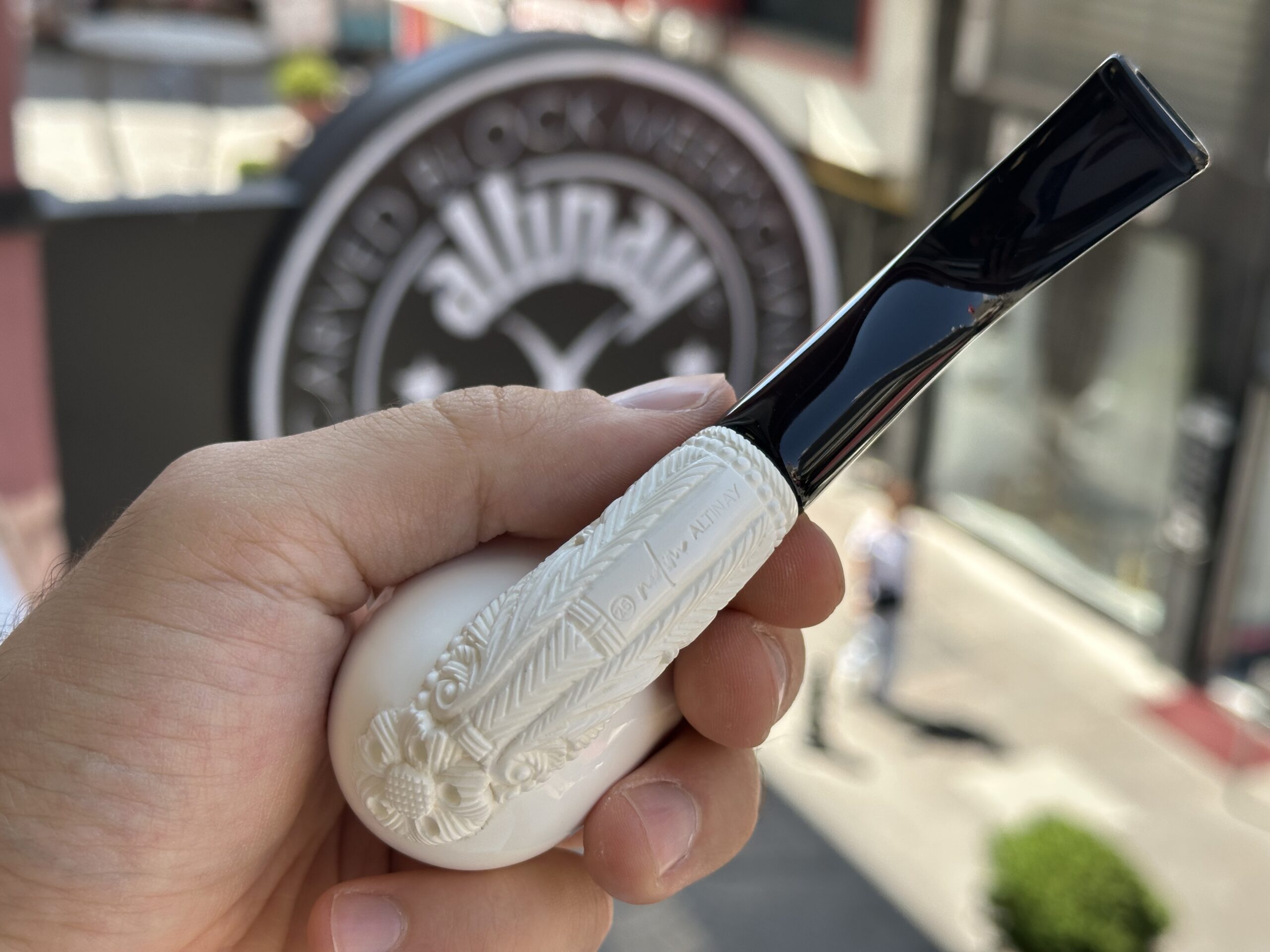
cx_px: 635
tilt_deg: -21.2
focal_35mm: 48
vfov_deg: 30.3
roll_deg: -3.3
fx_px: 1761
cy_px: 476
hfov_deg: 39.7
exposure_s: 1/953
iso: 64
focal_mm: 6.86
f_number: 1.78
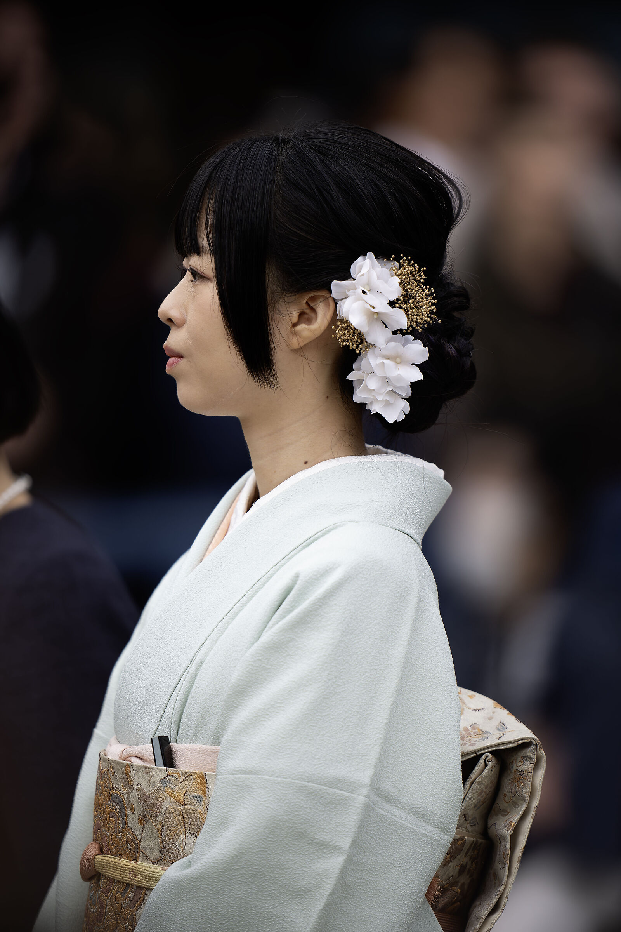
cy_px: 466
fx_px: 10349
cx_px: 310
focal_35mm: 400
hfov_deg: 3.4
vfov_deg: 5.2
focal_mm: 400
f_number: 2.8
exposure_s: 1/1250
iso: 400
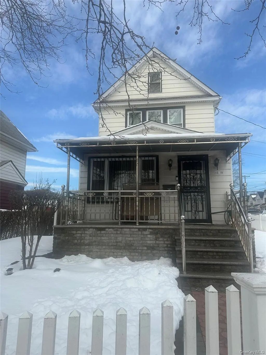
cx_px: 133
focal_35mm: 24
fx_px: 246
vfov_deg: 71.6
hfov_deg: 56.8
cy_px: 178
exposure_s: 1/5848
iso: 80
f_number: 1.78
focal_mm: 6.86
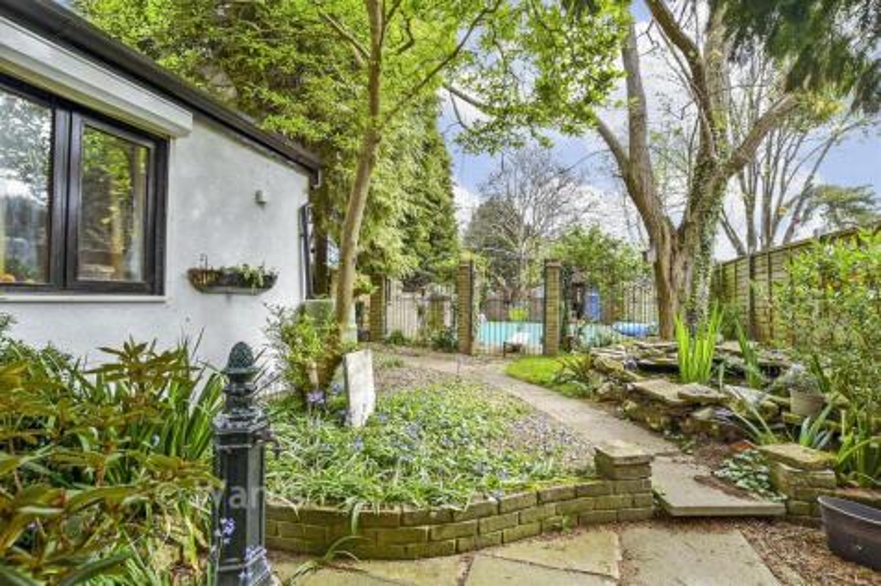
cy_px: 293
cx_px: 440
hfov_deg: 100.4
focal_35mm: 15
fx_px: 367
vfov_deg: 77.3
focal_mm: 10
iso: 320
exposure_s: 1/200
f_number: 8
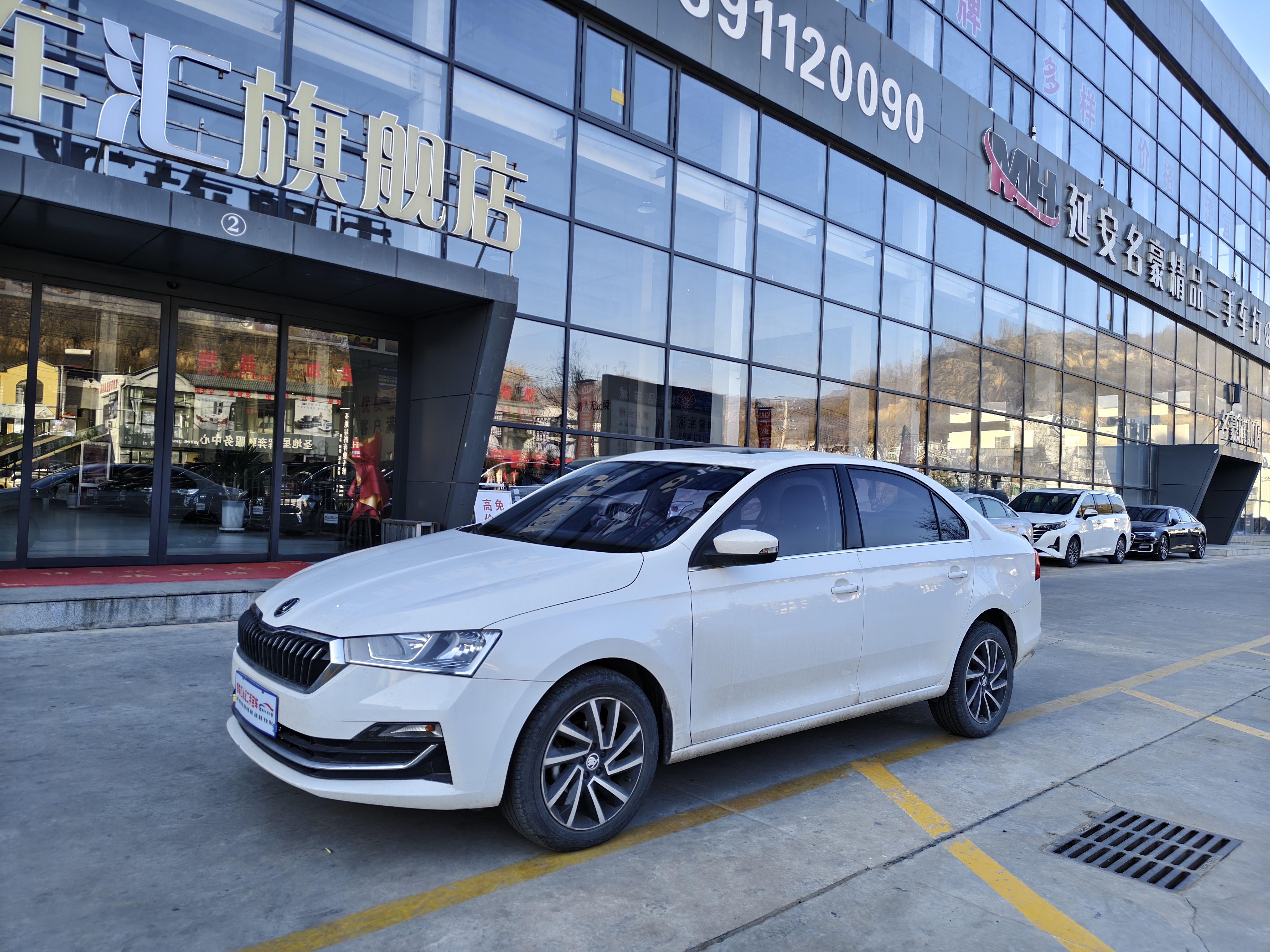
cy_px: 476
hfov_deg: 73.9
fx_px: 844
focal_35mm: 23
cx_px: 635
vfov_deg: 58.9
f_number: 1.88
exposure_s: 1/387
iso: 71
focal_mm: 5.56
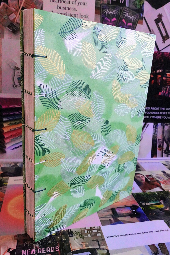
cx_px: 85
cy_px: 128
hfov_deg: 45.0
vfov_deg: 63.7
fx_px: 205
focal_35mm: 29
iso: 3200
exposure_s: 1/250
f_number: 5.6
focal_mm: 11.5
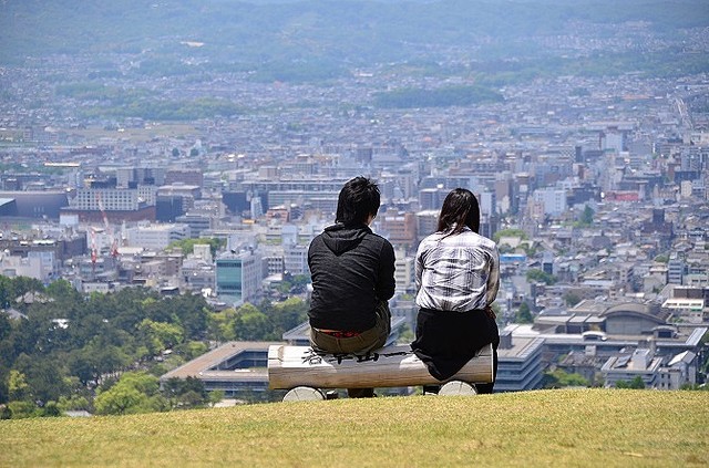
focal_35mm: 195
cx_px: 354
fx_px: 3830
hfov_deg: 10.6
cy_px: 234
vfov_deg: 7.0
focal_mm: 130
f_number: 5.6
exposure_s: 1/800
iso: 200
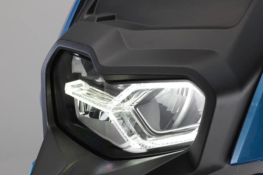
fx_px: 599
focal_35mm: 82
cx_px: 131
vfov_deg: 16.7
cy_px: 93
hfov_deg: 24.8
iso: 100
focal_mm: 100
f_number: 13
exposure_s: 1/2
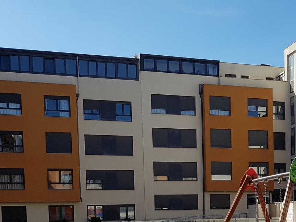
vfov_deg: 22.7
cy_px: 243
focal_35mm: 61
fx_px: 522
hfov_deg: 29.5
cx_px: 300
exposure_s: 1/2368
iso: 50
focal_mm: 4.2
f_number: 1.7
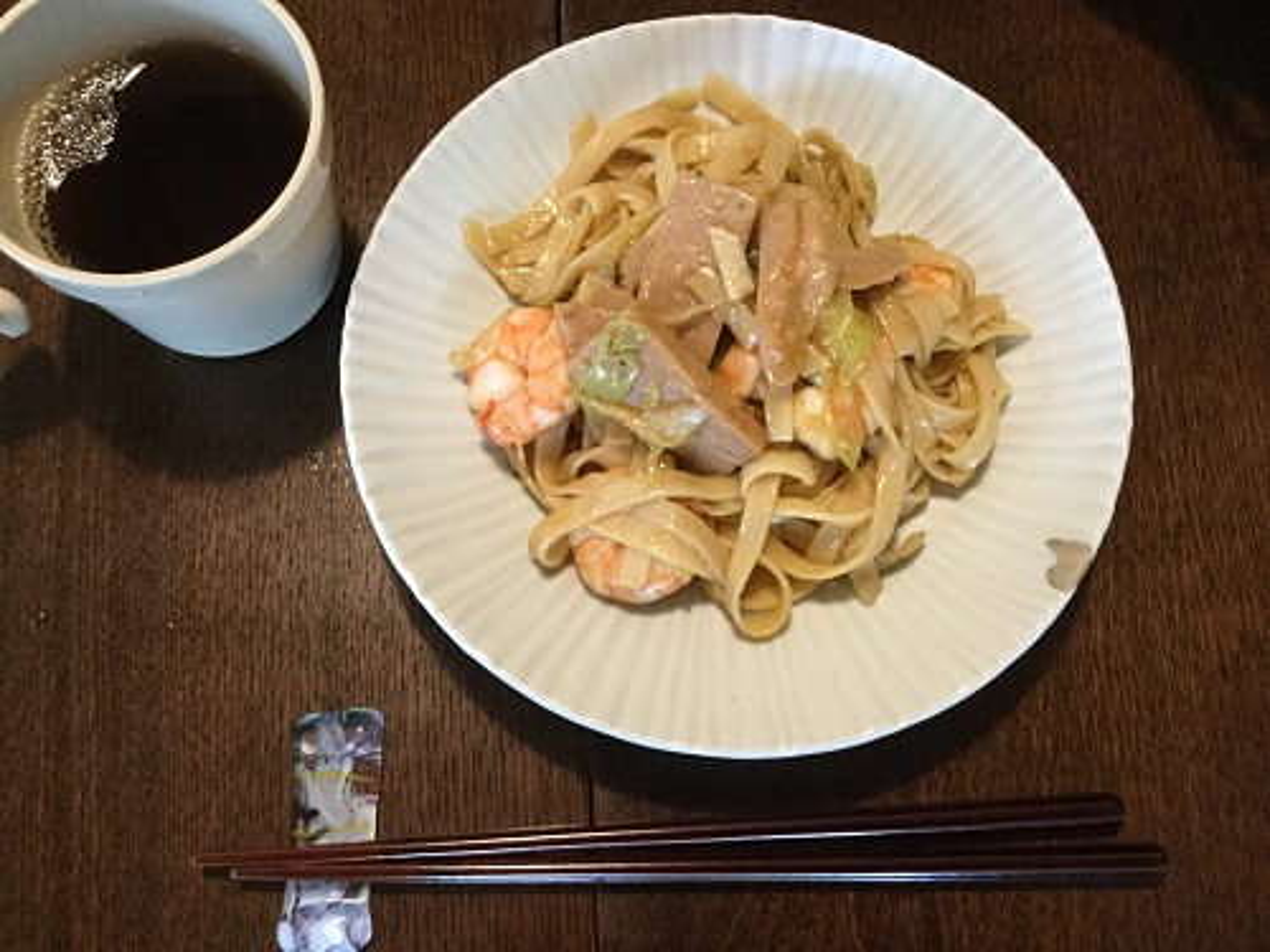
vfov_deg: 45.4
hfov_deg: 58.4
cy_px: 476
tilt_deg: -74.8
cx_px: 635
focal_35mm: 31
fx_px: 1137
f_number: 2.4
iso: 200
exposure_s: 1/15
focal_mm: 3.3
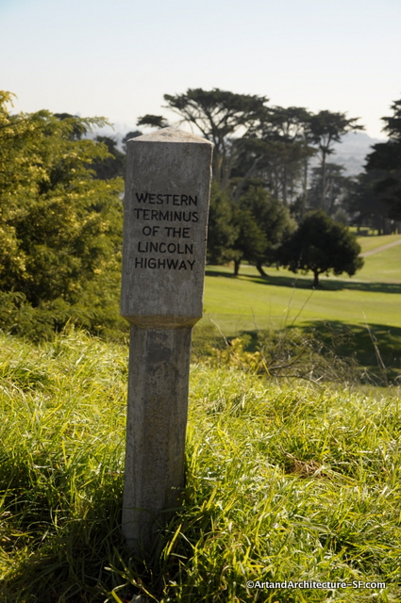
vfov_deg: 33.4
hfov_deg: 22.6
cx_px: 200
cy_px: 302
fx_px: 1005
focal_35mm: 60
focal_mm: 40
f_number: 4.5
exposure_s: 1/800
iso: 200
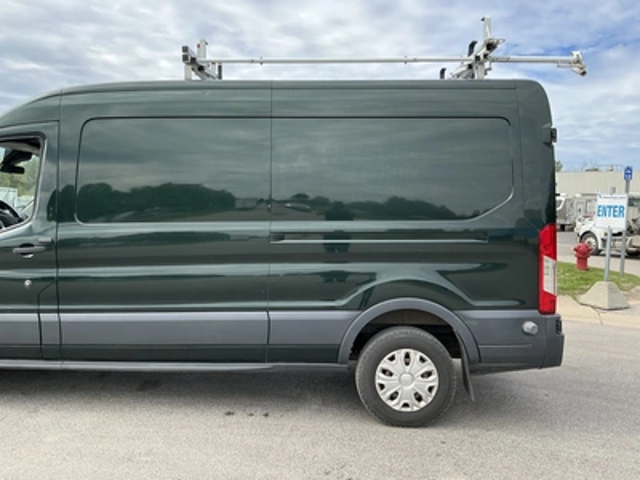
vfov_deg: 49.7
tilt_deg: -2.9
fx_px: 518
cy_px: 240
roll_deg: -0.6
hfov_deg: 63.4
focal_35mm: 28
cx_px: 320
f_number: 1.8
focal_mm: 3
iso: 25
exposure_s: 1/709
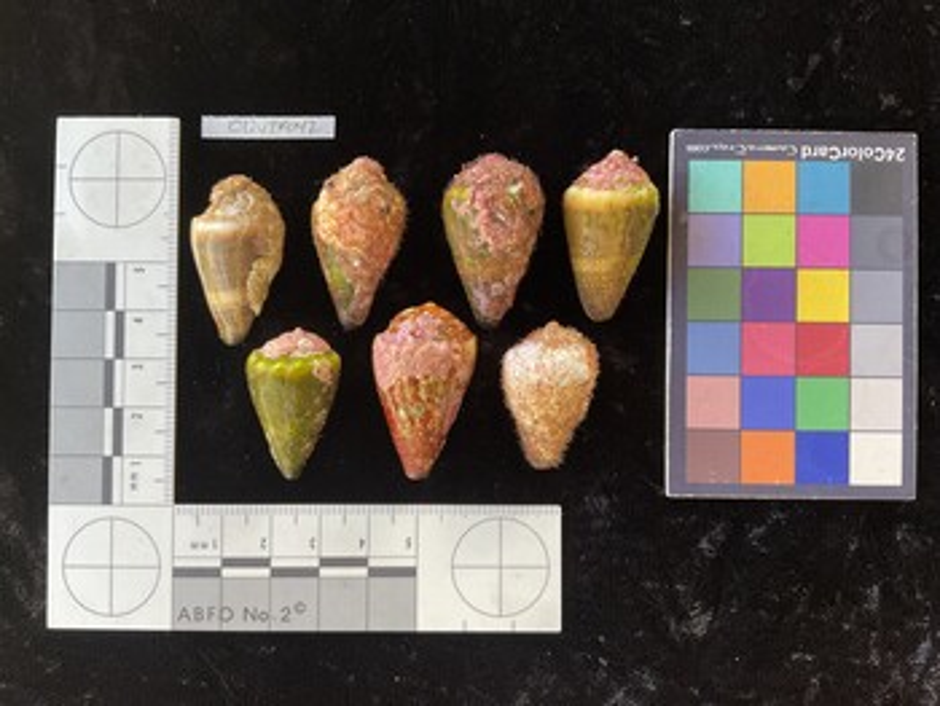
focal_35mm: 29
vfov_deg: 48.3
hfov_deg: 61.6
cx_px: 470
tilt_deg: -88.1
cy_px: 353
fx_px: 788
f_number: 1.8
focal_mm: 3
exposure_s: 1/60
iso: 100
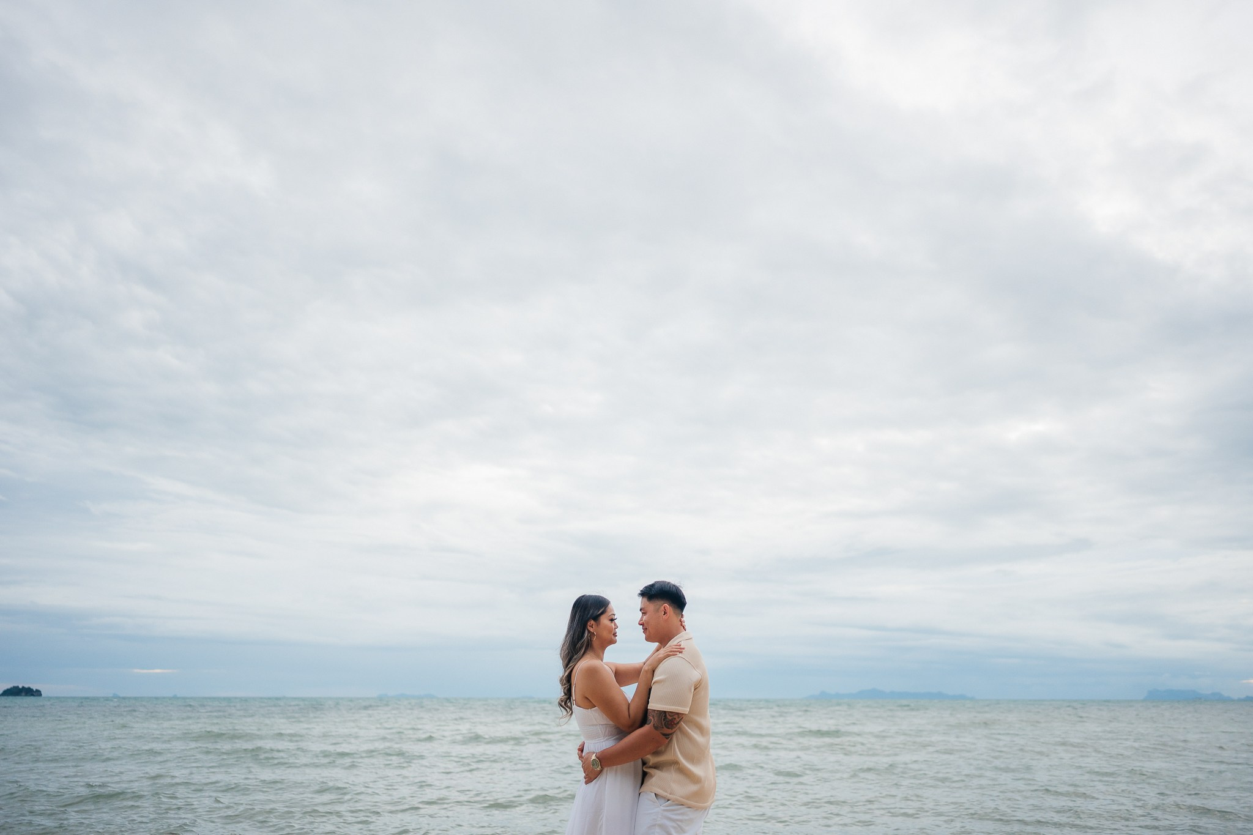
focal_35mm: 24
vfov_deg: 52.9
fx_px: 840
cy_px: 418
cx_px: 626
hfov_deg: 73.5
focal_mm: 24
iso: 125
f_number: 1.4
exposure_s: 1/2000
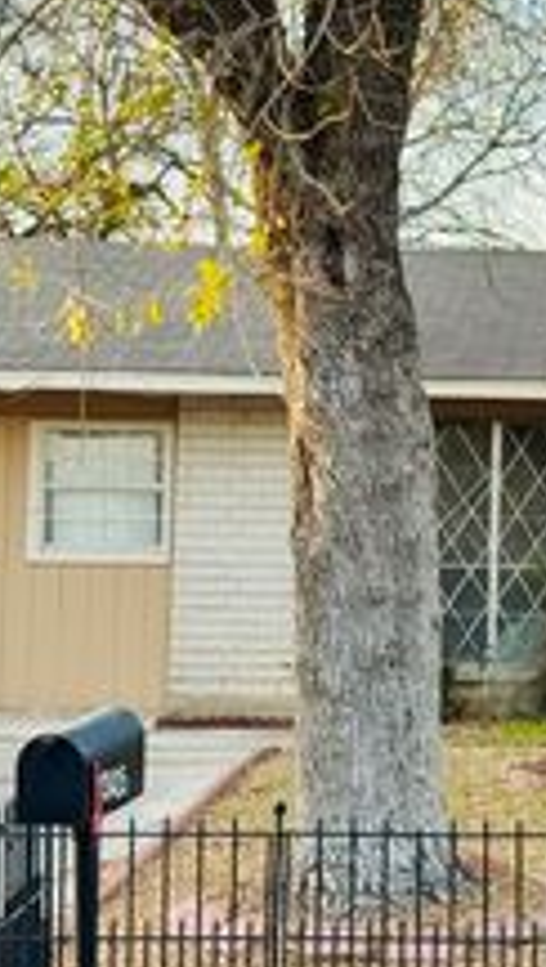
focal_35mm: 121
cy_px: 410
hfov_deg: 9.8
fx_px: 3105
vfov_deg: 17.7
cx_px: 761
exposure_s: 1/470
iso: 64
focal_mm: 6.76
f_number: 1.78
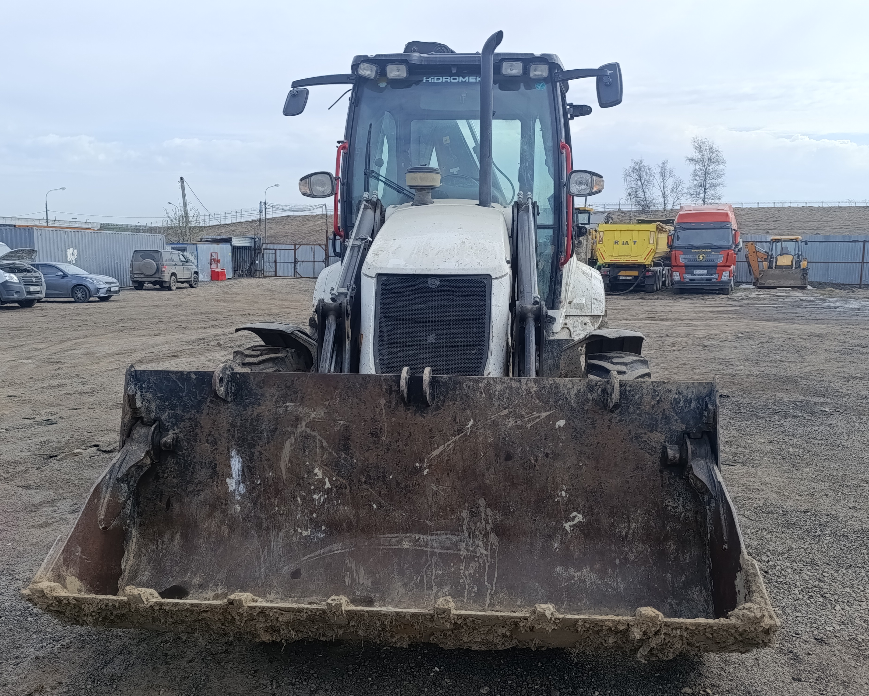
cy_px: 356
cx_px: 447
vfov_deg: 48.5
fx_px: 772
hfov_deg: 58.8
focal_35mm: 30
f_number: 1.6
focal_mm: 6.14
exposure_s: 1/465
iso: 50
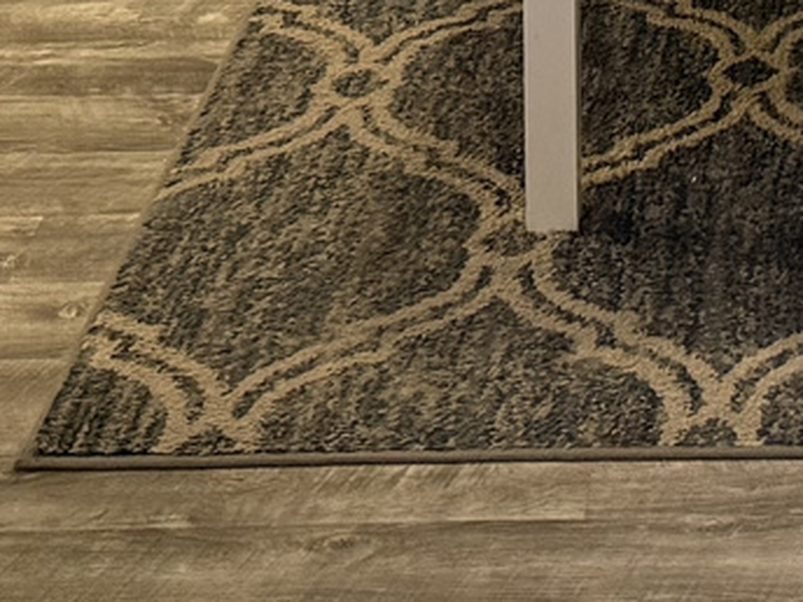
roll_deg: +0.4
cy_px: -870
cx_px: 955
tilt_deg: -6.1
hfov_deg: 13.4
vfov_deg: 9.2
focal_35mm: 143
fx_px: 3317
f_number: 1.78
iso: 320
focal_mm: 6.76
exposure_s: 1/60
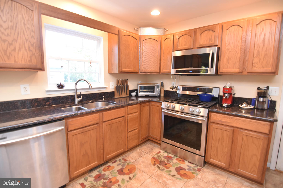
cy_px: 94
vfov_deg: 72.0
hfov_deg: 95.0
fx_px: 130
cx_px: 142
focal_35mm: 16
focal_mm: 11
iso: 800
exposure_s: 1/60
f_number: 3.2
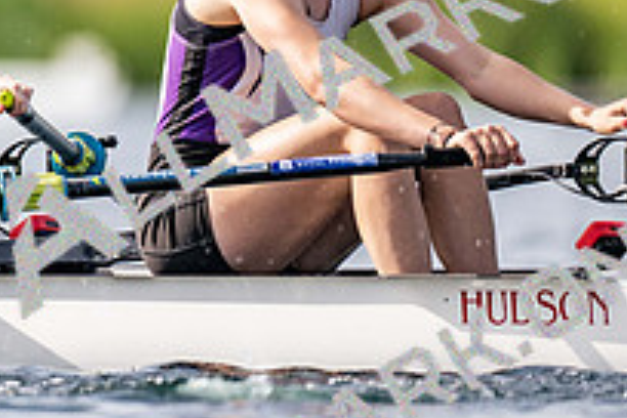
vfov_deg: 0.8
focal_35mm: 1709
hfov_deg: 1.2
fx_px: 29763
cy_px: 26
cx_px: -258
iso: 220
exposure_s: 1/2500
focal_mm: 600
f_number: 4
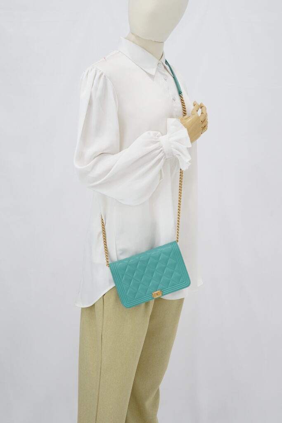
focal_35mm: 50
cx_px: 141
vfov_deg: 39.6
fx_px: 587
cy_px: 212
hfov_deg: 27.0
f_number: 6.3
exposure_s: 1/10
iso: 640
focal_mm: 50
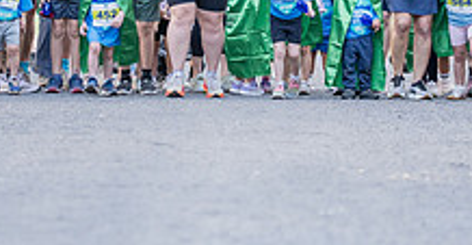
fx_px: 6696
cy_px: -19
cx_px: 213
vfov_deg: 2.1
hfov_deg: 4.0
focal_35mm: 545
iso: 1250
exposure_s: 1/640
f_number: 2.8
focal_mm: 155.6
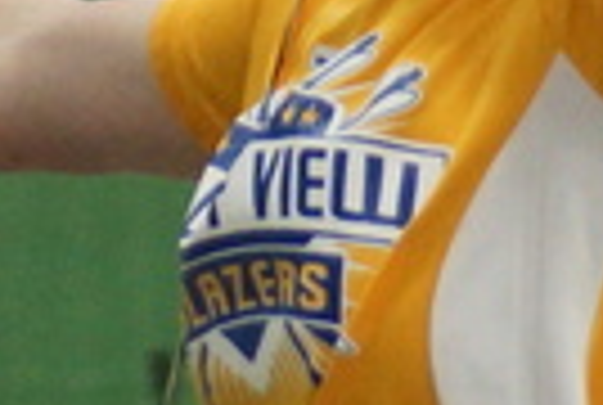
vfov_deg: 0.6
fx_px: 40289
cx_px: 356
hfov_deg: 0.9
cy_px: 187
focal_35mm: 2400
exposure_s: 1/50
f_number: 5.6
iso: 1600
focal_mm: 210
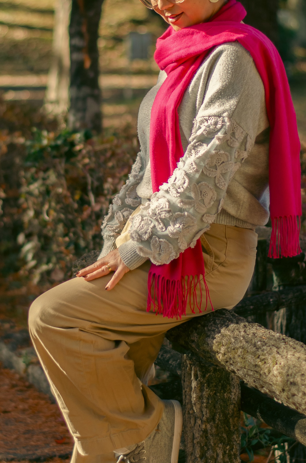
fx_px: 1883
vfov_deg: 14.0
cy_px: 222
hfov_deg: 9.3
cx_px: 91
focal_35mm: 147
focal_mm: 50
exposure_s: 1/1250
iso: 100
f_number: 1.8
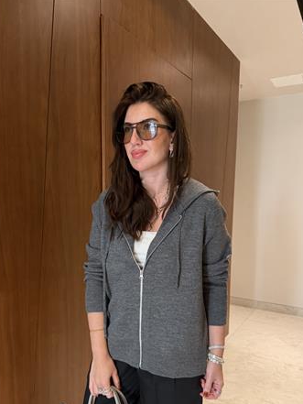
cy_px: 240
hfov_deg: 48.2
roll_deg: -1.6
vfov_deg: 61.2
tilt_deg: -5.9
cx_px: 140
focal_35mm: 29
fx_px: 338
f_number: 1.78
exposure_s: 1/50
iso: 500
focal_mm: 6.76
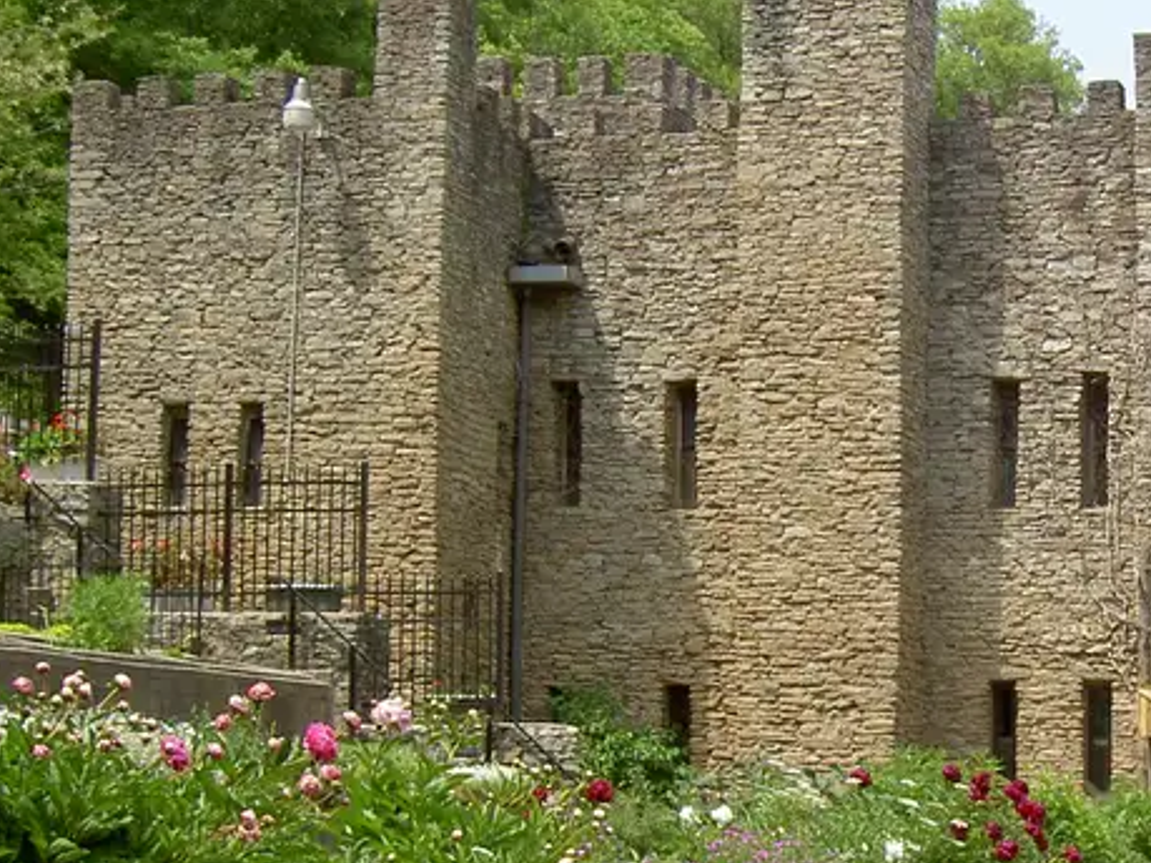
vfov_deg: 14.5
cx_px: 963
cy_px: 524
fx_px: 3391
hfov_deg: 19.0
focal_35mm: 102
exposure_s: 1/250
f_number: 4.7
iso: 50
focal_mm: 8
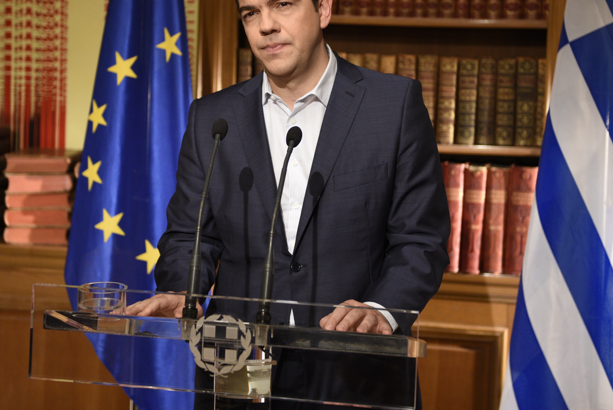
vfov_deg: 16.6
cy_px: 125
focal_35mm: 82
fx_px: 1397
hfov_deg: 24.7
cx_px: 275
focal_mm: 56
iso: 1100
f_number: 2.8
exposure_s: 1/200
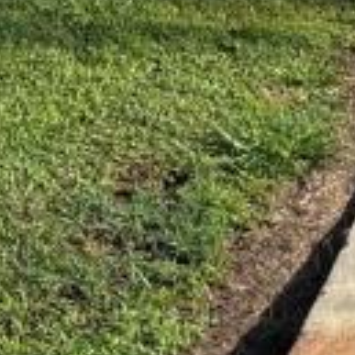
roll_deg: -0.3
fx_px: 1984
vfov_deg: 9.9
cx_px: 424
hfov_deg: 10.1
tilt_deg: -7.7
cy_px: -209
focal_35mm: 171
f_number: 1.6
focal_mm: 5.96
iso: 50
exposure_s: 1/2288
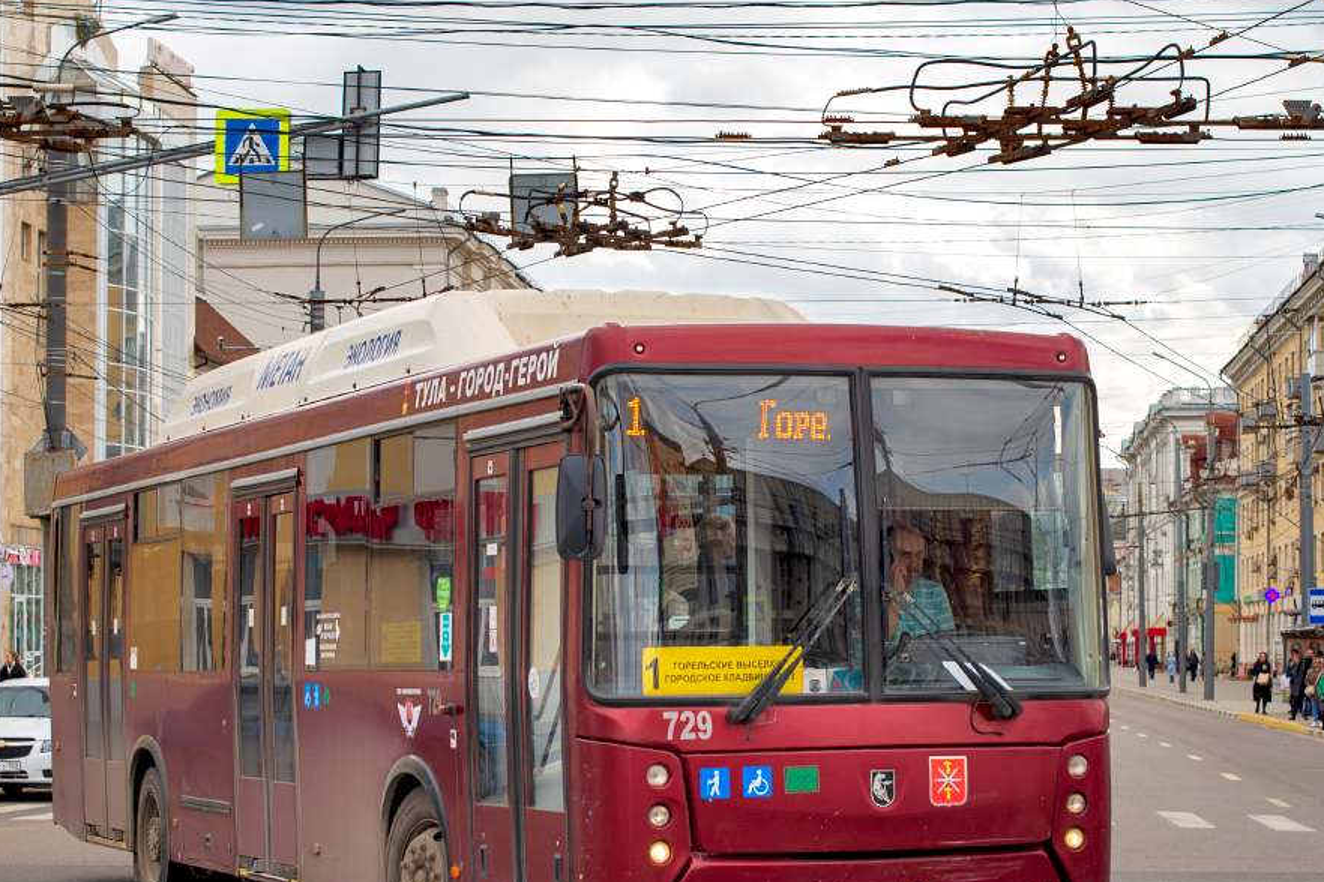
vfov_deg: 20.0
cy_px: 543
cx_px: 605
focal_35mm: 68
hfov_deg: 29.6
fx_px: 2501
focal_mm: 50
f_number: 5.6
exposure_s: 1/500
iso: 160
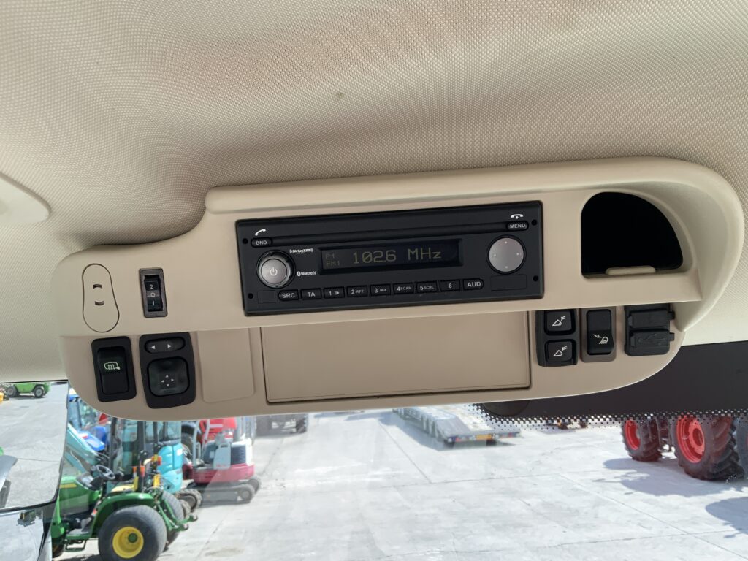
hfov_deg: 61.7
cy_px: 280
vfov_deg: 48.2
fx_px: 627
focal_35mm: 29
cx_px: 374
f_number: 1.8
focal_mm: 3
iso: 16
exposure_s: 1/280
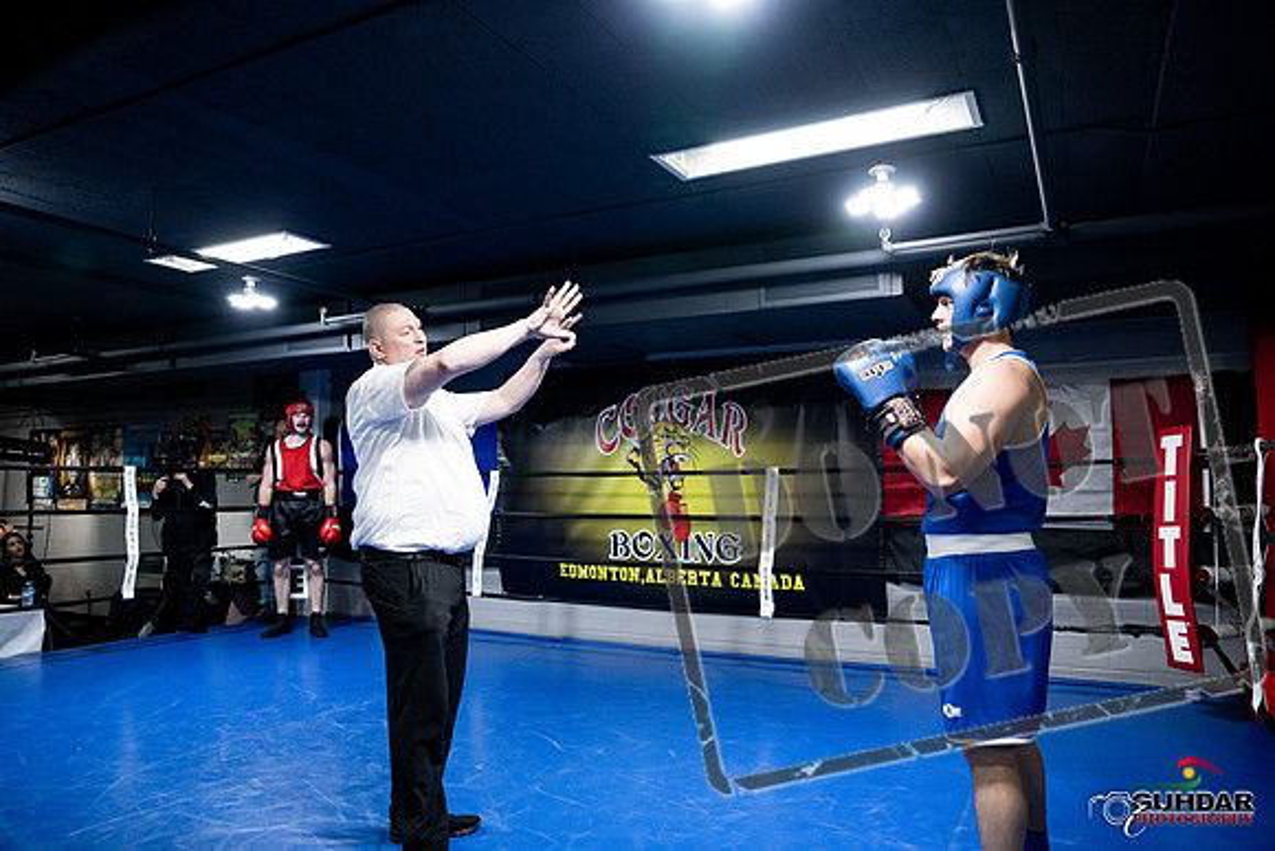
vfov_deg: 53.2
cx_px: 638
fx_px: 850
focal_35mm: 24
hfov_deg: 73.7
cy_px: 426
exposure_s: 1/1000
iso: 6400
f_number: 2.8
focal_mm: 24
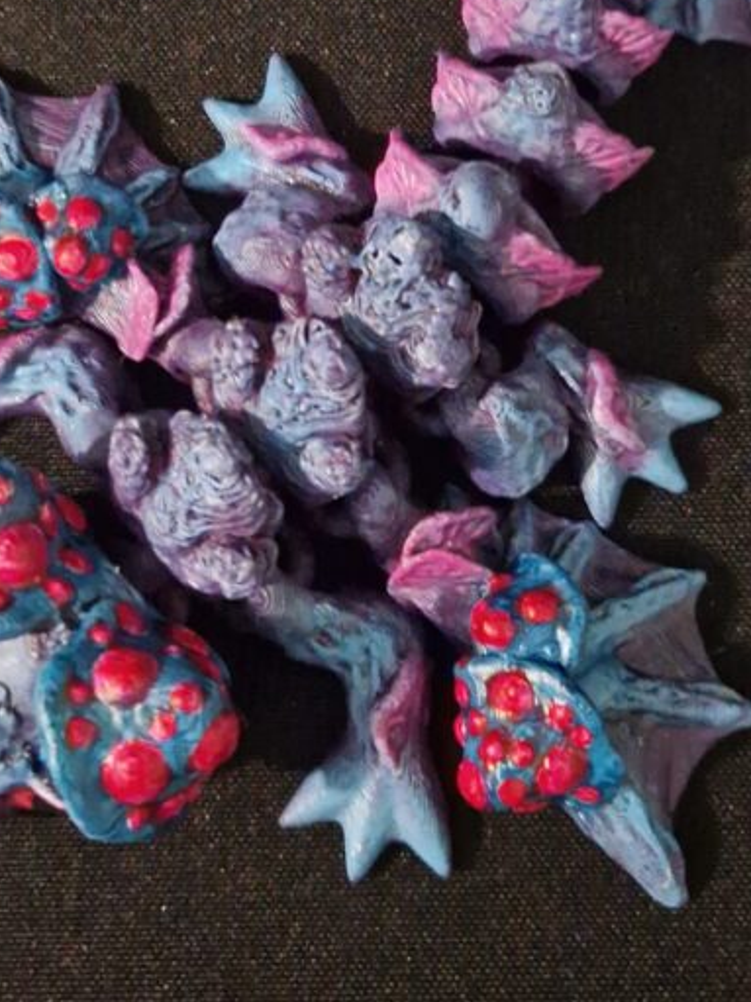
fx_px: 1042
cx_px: 337
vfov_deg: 49.4
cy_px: 253
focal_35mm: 36
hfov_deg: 39.6
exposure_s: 1/17
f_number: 1.8
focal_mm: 5.4
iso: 1000
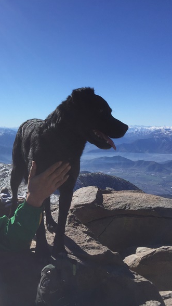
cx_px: -9
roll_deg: -1.1
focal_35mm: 43
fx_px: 348
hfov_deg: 26.0
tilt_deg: -4.5
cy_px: 150
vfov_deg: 47.3
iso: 32
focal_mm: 4.15
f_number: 2.2
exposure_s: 1/3300
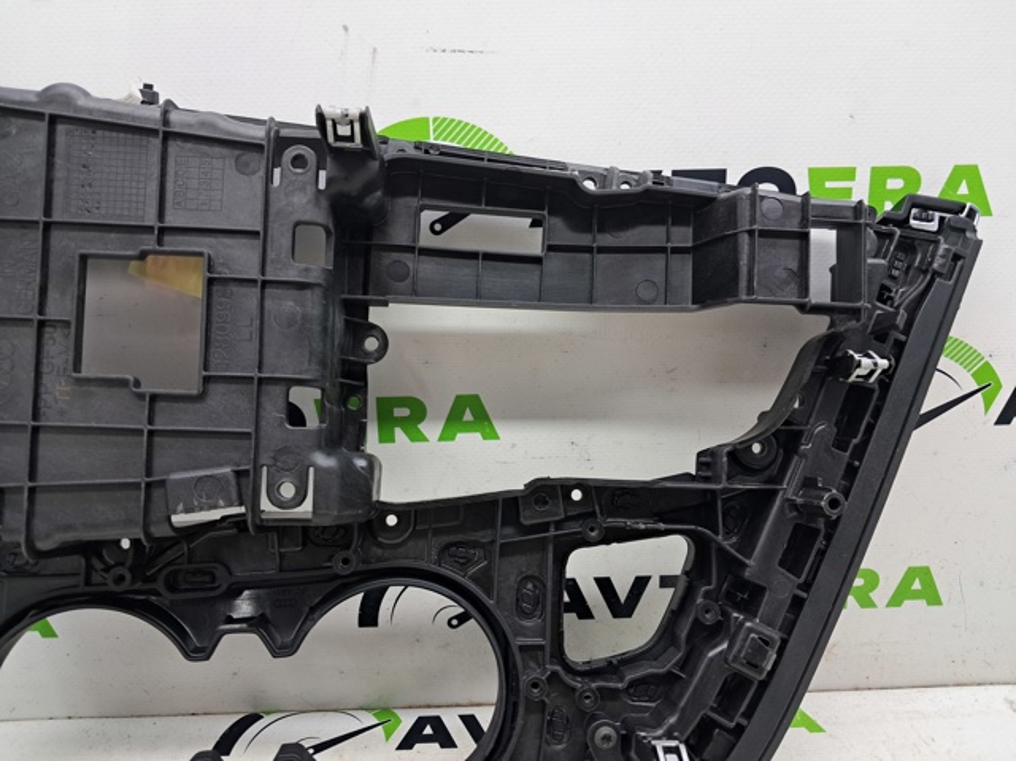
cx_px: 508
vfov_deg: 51.3
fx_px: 792
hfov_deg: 65.4
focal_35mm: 27
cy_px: 380
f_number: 1.8
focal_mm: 4
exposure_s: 1/50
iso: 64
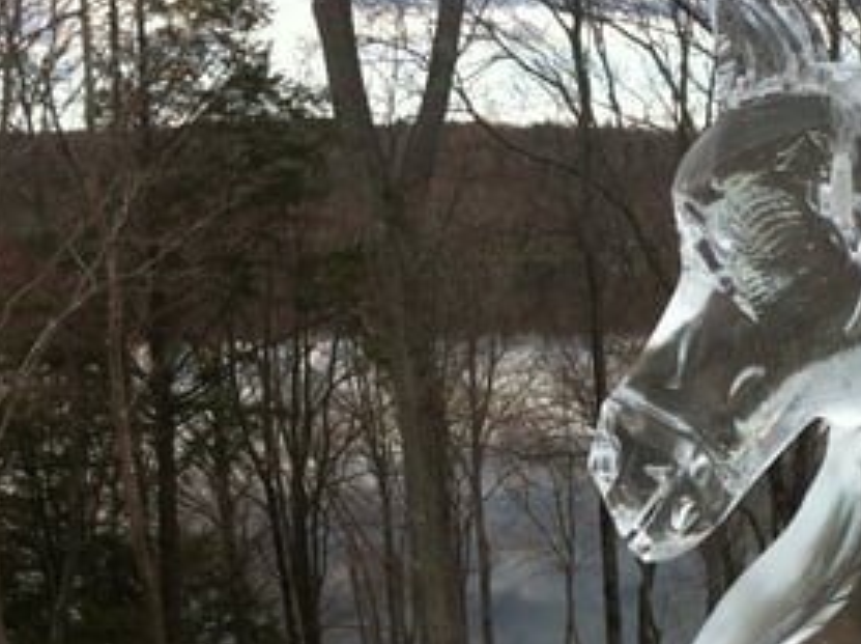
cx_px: 877
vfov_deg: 17.8
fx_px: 2012
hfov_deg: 23.1
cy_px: 622
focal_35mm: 81
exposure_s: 1/343
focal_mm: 3.85
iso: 80
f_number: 2.8
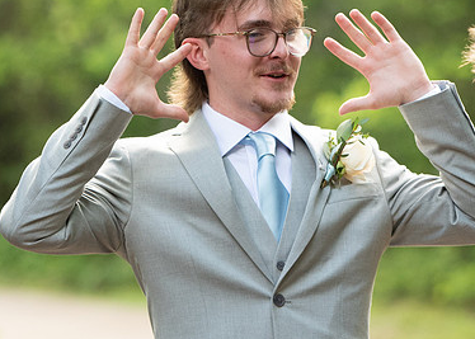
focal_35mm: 333
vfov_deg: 4.3
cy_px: 116
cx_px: 227
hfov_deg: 6.1
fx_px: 4491
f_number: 2.8
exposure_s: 1/1000
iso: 800
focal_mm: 130
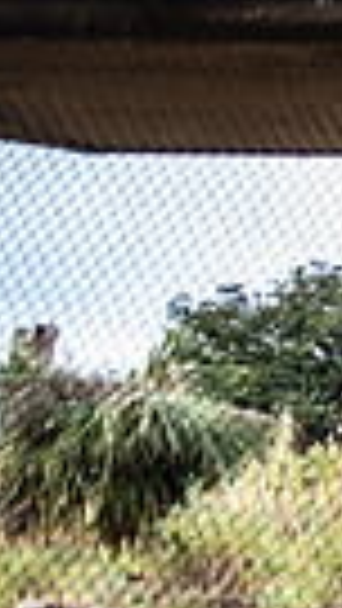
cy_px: 363
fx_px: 1015
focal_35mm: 63
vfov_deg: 33.2
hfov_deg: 9.1
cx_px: 1256
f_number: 2.8
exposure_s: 1/200
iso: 100
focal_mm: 14
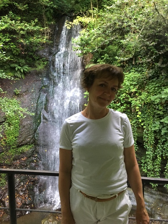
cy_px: 112
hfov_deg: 48.2
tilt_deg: -9.7
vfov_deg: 61.7
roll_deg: -0.1
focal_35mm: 29
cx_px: 84
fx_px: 188
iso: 200
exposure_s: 1/33
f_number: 2.2
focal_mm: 4.15
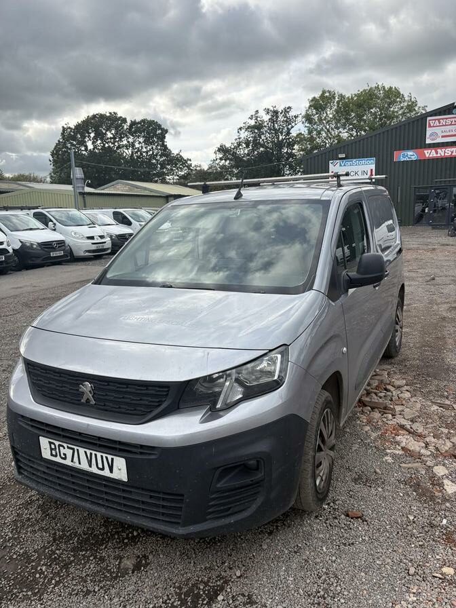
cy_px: 304
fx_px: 457
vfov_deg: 67.3
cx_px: 228
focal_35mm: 26
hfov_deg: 53.1
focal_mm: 5.96
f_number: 1.6
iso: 50
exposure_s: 1/1287
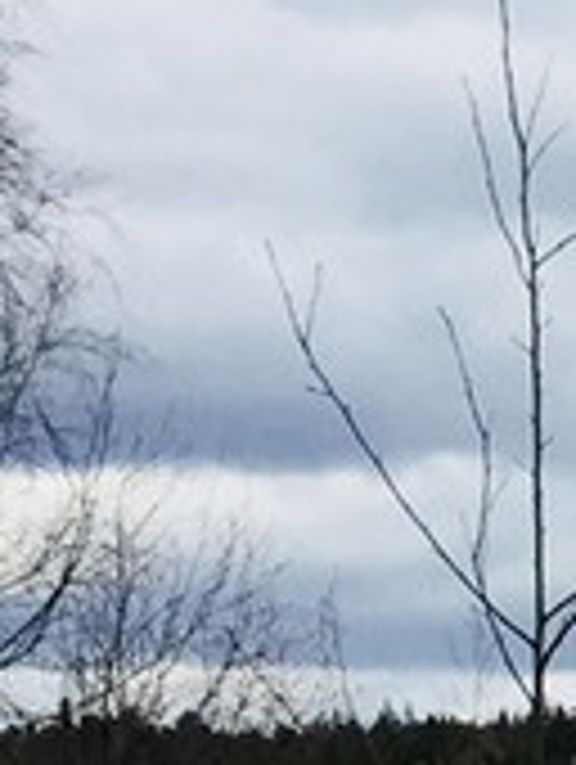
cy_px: 1386
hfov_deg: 6.0
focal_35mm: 218
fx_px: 4825
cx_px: 2106
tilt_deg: -4.3
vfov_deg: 8.7
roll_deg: +1.4
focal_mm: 4.15
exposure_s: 1/1883
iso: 32
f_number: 2.2
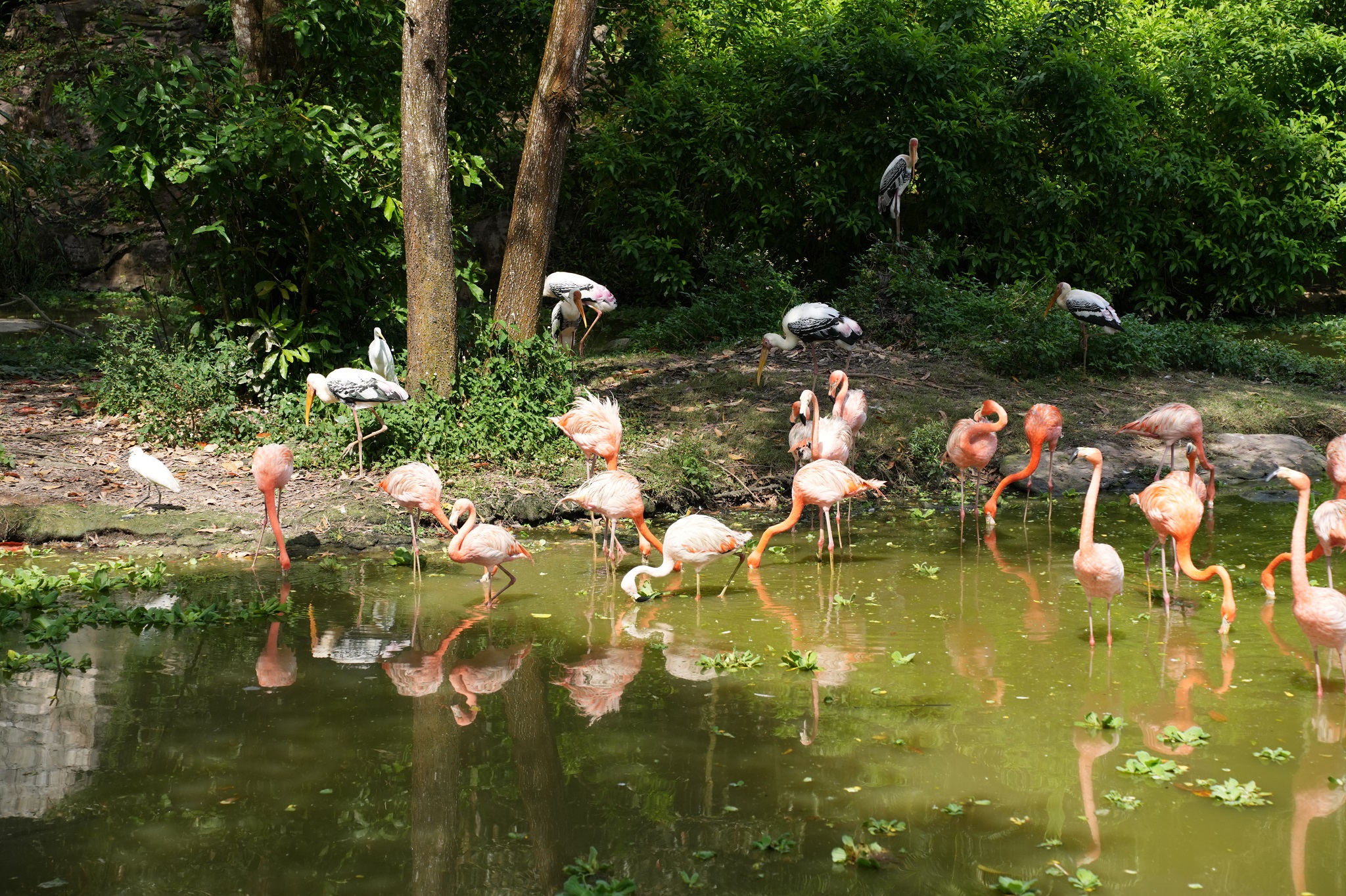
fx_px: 2804
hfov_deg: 27.0
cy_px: 448
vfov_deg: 18.2
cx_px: 673
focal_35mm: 75
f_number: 5.6
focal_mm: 75
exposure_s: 1/2000
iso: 800
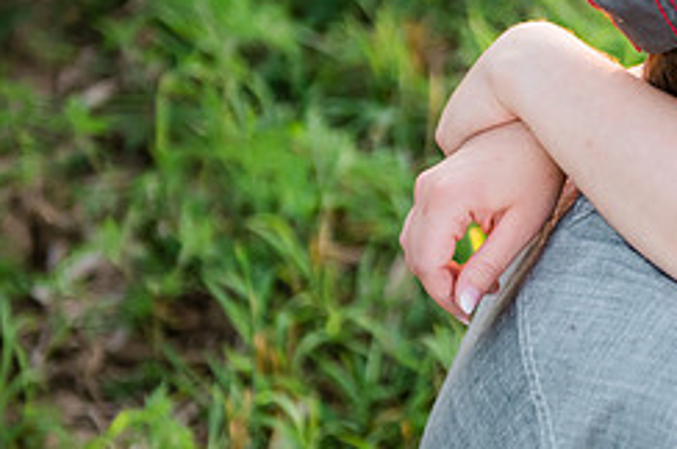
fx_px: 2460
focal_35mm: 131
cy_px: 187
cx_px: 658
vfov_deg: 10.4
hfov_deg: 15.4
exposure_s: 1/400
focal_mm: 55
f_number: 2.8
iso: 320
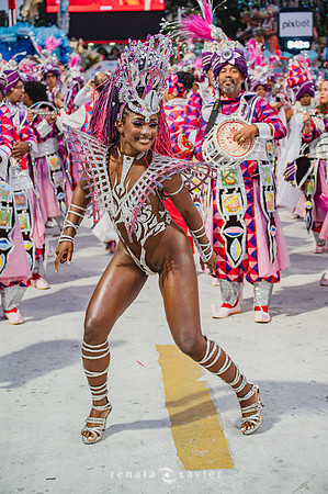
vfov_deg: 28.9
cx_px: 164
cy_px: 247
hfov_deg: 19.4
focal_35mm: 70
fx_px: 959
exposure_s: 1/250
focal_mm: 70
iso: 800
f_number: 4.5
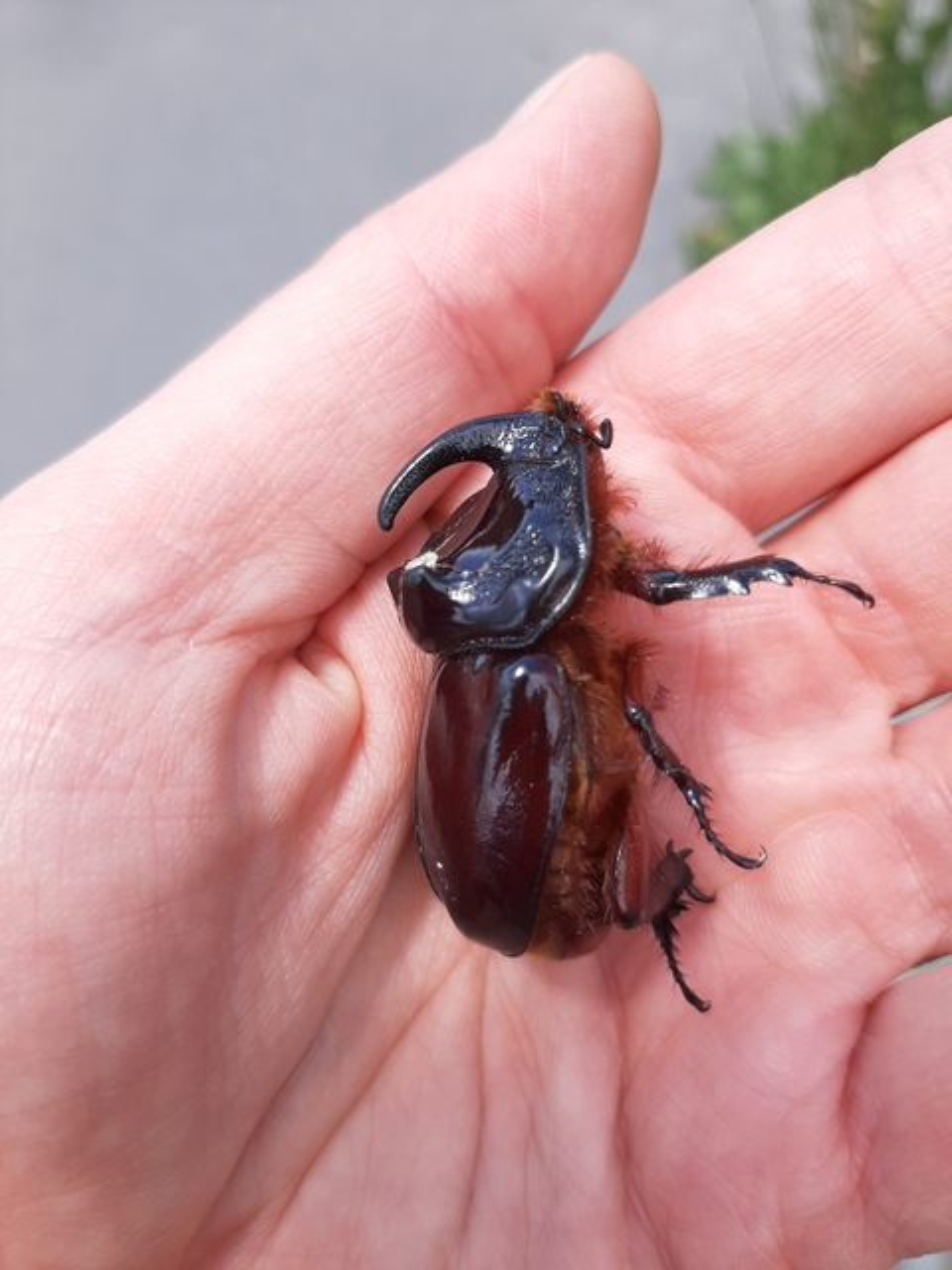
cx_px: 476
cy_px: 635
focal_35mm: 26
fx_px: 953
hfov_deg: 53.1
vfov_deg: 67.3
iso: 40
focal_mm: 3.93
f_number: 1.7
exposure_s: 1/976
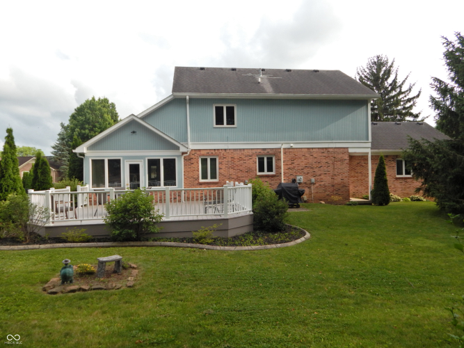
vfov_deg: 61.1
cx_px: 232
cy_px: 174
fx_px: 295
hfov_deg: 76.4
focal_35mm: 22
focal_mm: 4
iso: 125
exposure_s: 1/500
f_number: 3
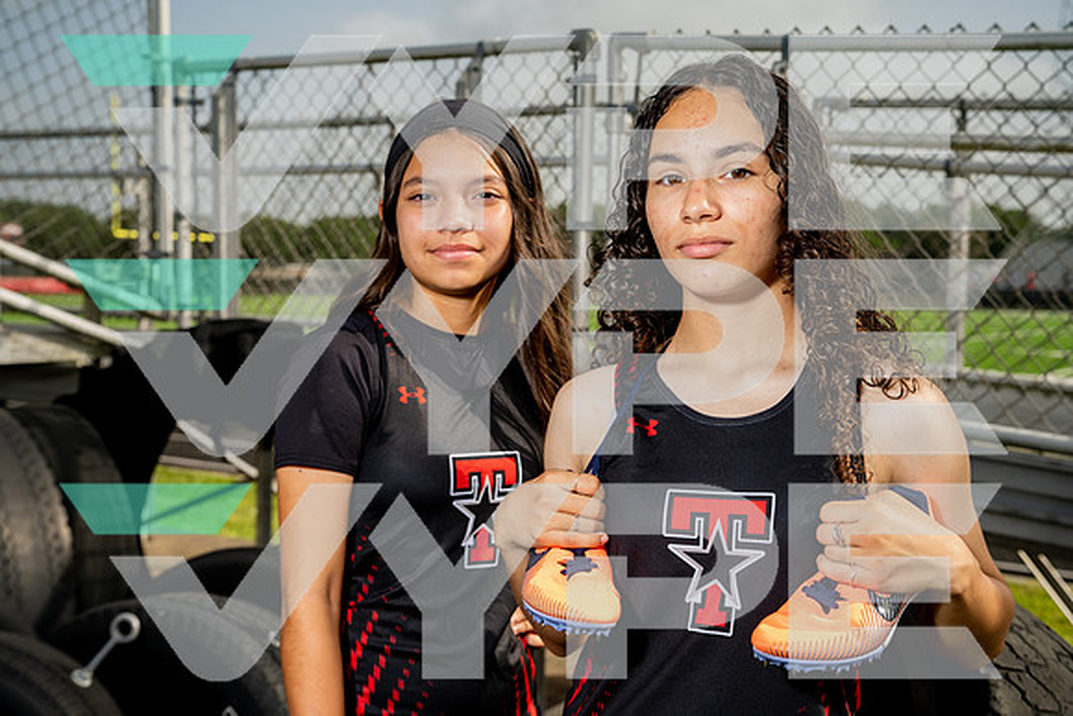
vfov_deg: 29.3
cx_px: 536
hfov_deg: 42.7
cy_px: 358
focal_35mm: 46
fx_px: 1371
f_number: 5.6
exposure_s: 1/250
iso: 100
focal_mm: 46
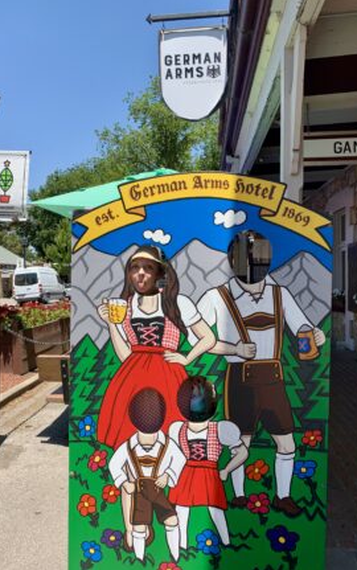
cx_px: 170
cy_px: 282
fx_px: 435
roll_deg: +0.3
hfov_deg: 44.6
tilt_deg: +0.9
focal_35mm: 28
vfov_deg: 66.4
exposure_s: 1/1250
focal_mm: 4.25
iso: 25
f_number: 1.8
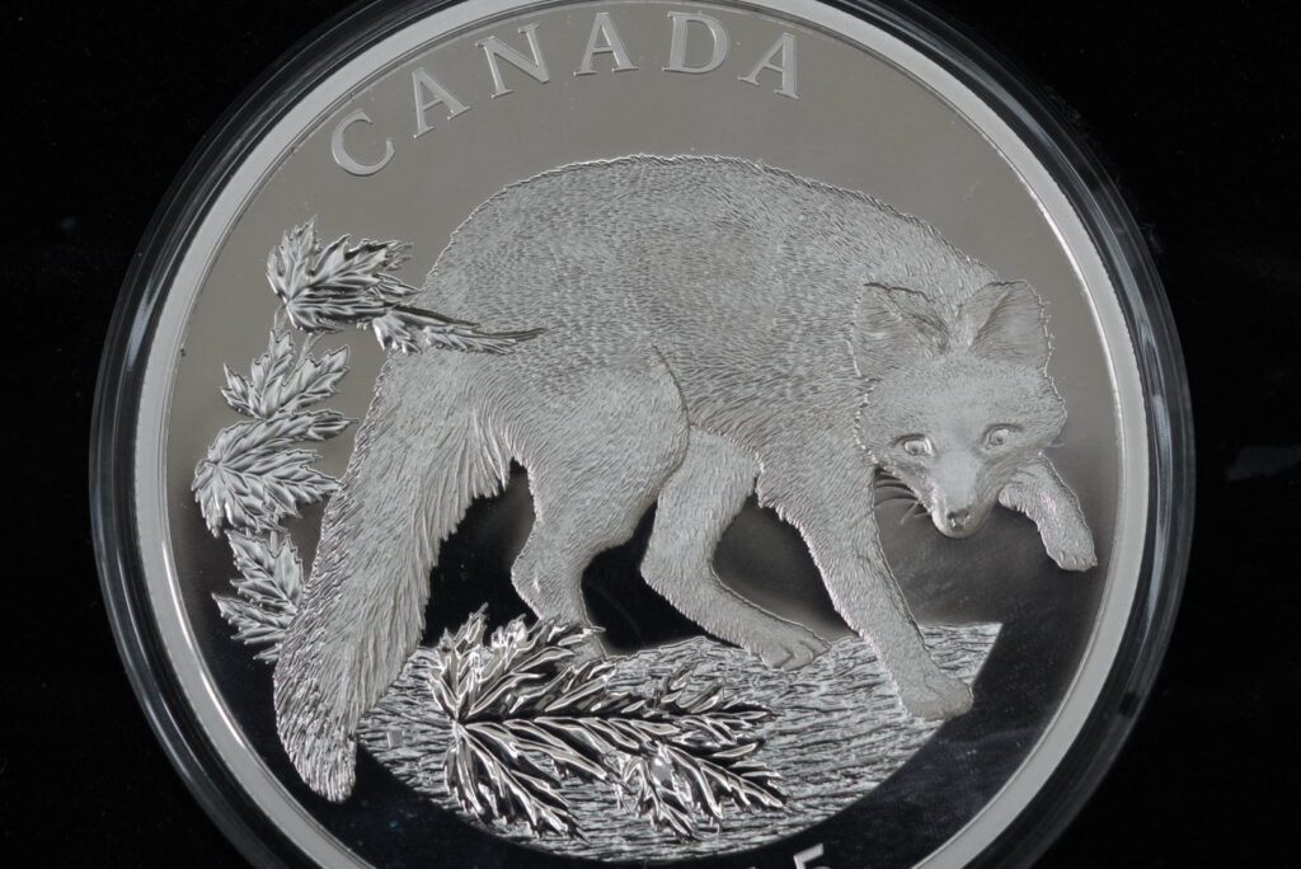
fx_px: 4881
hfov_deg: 15.2
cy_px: 434
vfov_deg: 10.2
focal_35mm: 135
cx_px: 650
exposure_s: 1/160
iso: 640
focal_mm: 90
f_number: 4
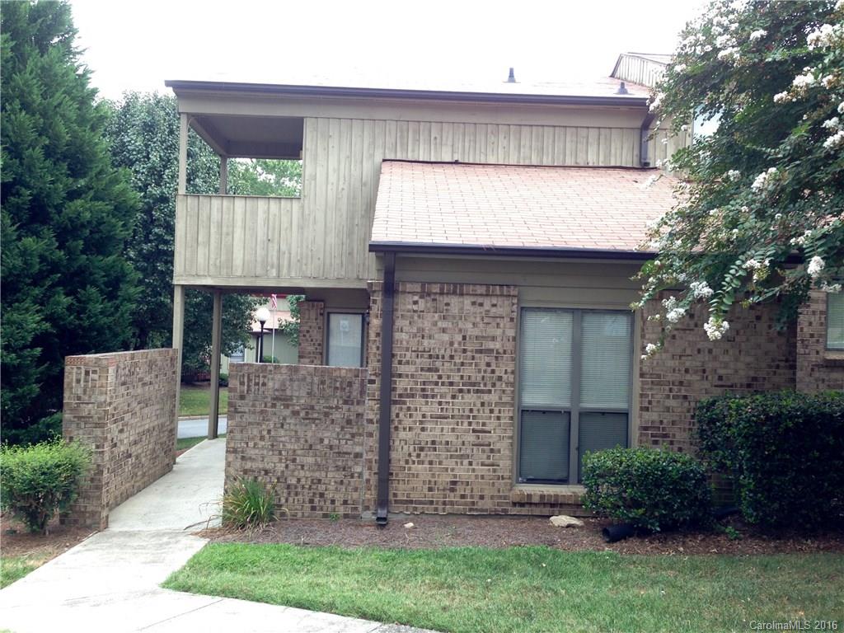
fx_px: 805
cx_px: 422
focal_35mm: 33
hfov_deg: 55.4
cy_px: 316
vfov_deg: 42.9
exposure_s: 1/125
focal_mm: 4.12
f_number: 2.4
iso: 50
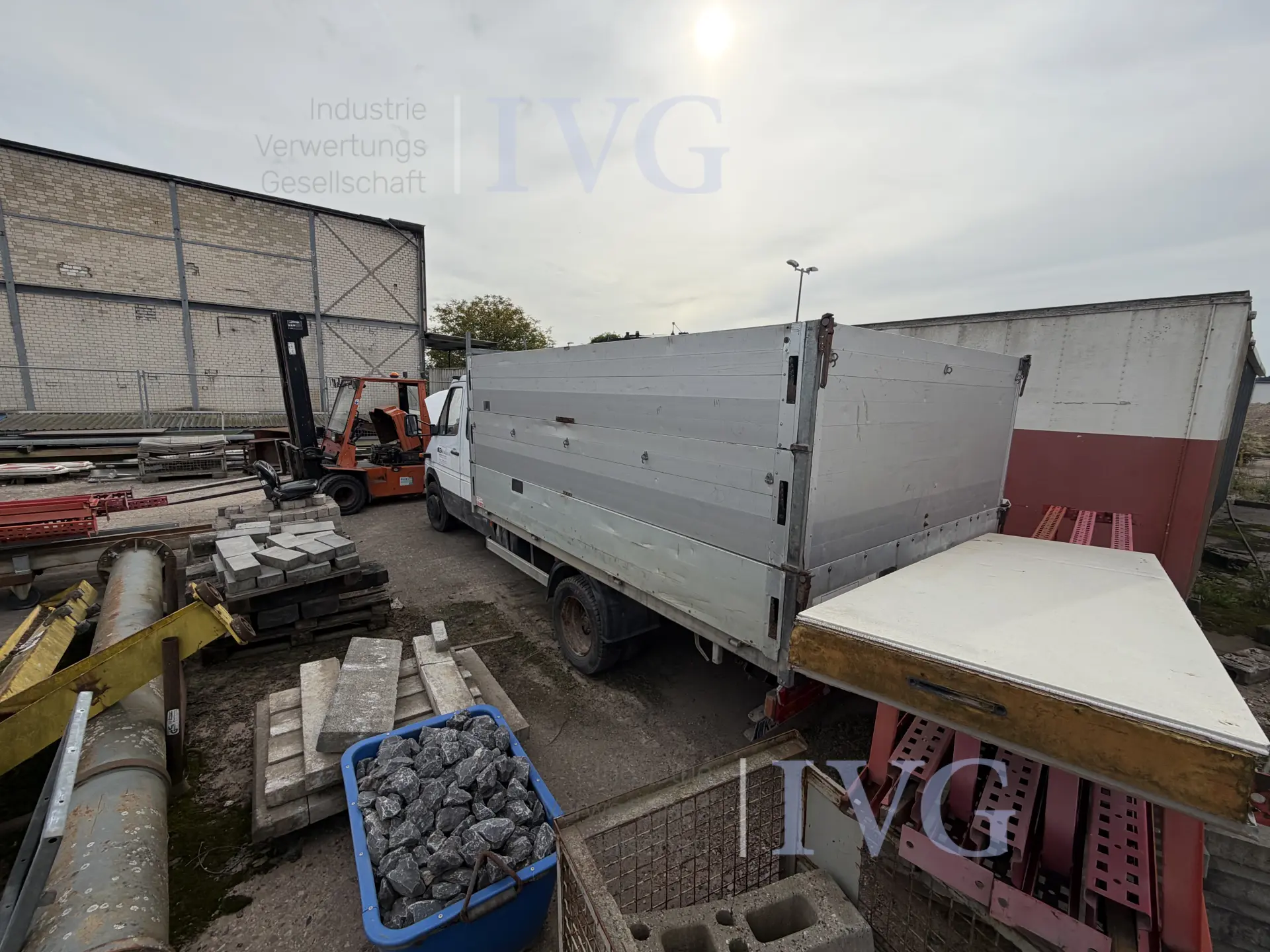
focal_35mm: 14
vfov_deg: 85.7
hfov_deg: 102.1
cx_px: 635
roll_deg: -2.3
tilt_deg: -8.9
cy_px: 476
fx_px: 514
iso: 20
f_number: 2.2
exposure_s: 1/1068
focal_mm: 2.22
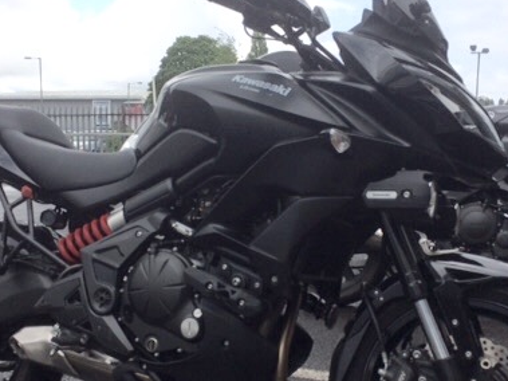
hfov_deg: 38.9
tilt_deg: -6.5
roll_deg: +0.1
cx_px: 235
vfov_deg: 29.6
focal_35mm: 49
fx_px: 719
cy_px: 220
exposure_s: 1/1786
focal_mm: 4.15
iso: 32
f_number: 2.2
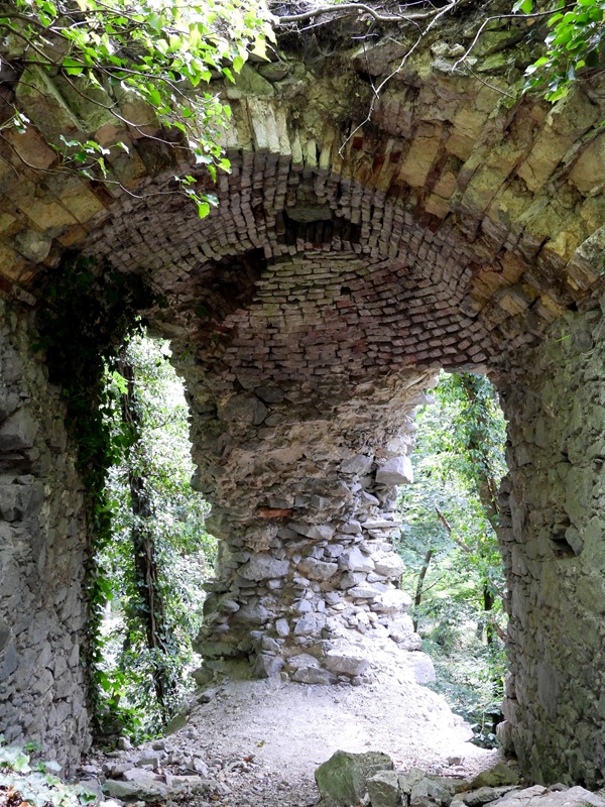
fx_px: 932
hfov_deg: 36.0
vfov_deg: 46.8
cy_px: 404
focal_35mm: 40
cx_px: 302
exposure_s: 1/30
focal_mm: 7.1
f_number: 3.2
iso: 280
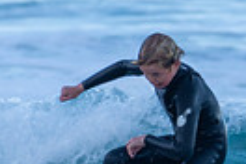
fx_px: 22500
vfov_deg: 0.4
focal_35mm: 3293
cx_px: 134
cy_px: 217
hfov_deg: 0.6
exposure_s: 1/500
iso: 220
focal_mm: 500
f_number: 5.6
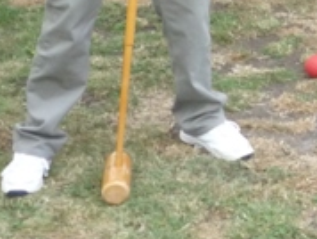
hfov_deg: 15.1
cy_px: -128
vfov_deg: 11.7
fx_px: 1110
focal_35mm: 121
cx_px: 469
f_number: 2.8
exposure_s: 1/30
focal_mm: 5.5
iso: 250
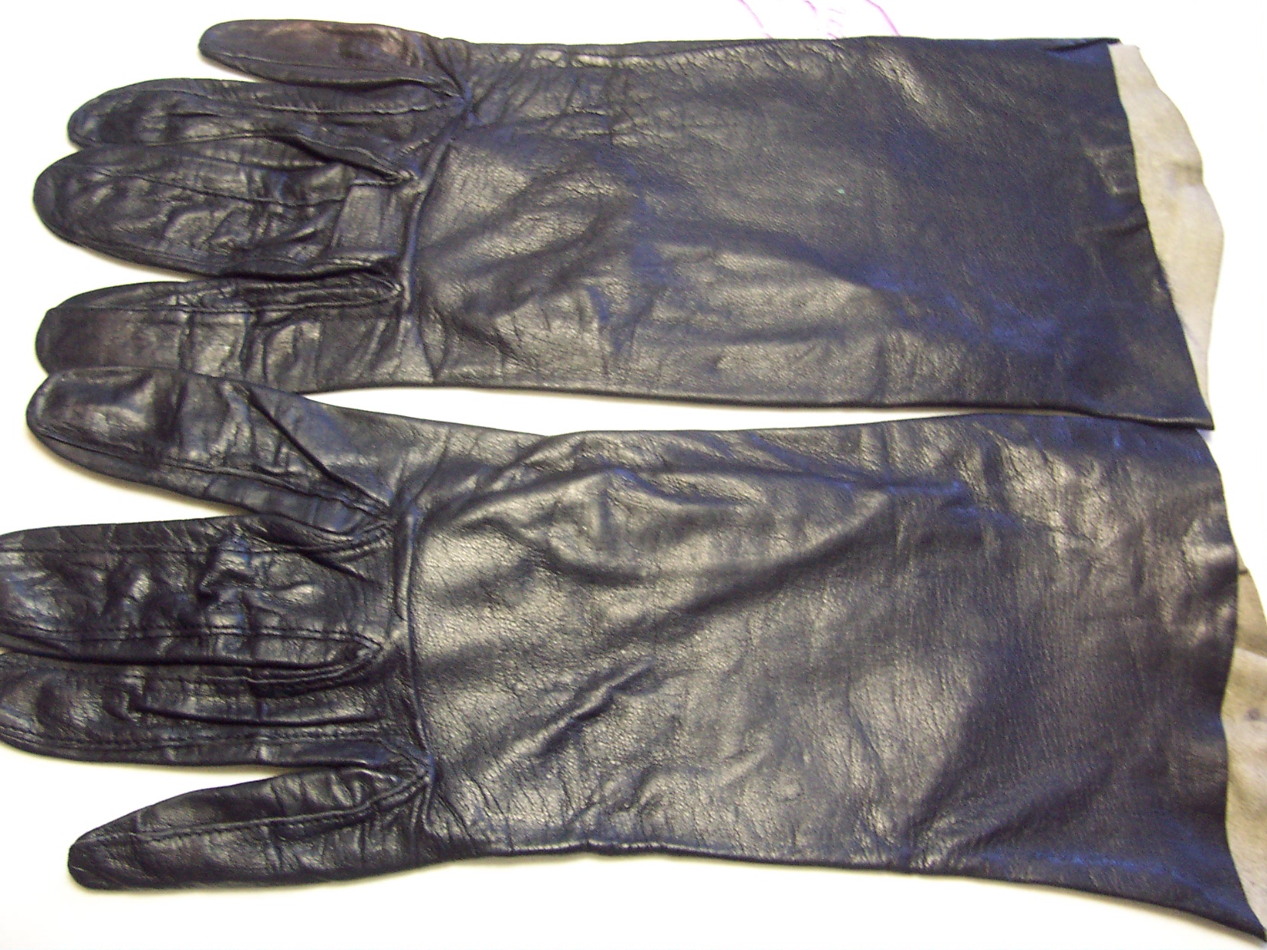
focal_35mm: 37
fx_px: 1354
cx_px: 634
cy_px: 475
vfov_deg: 38.7
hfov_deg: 50.1
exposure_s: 1/20
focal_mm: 5.6
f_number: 2.8
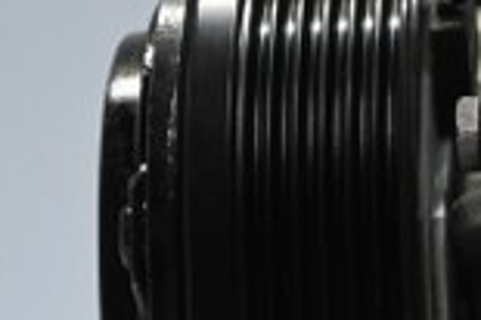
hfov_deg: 7.0
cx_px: 785
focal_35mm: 290
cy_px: 221
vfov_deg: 4.7
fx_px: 3871
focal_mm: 50
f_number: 6.3
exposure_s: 1/80
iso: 2000
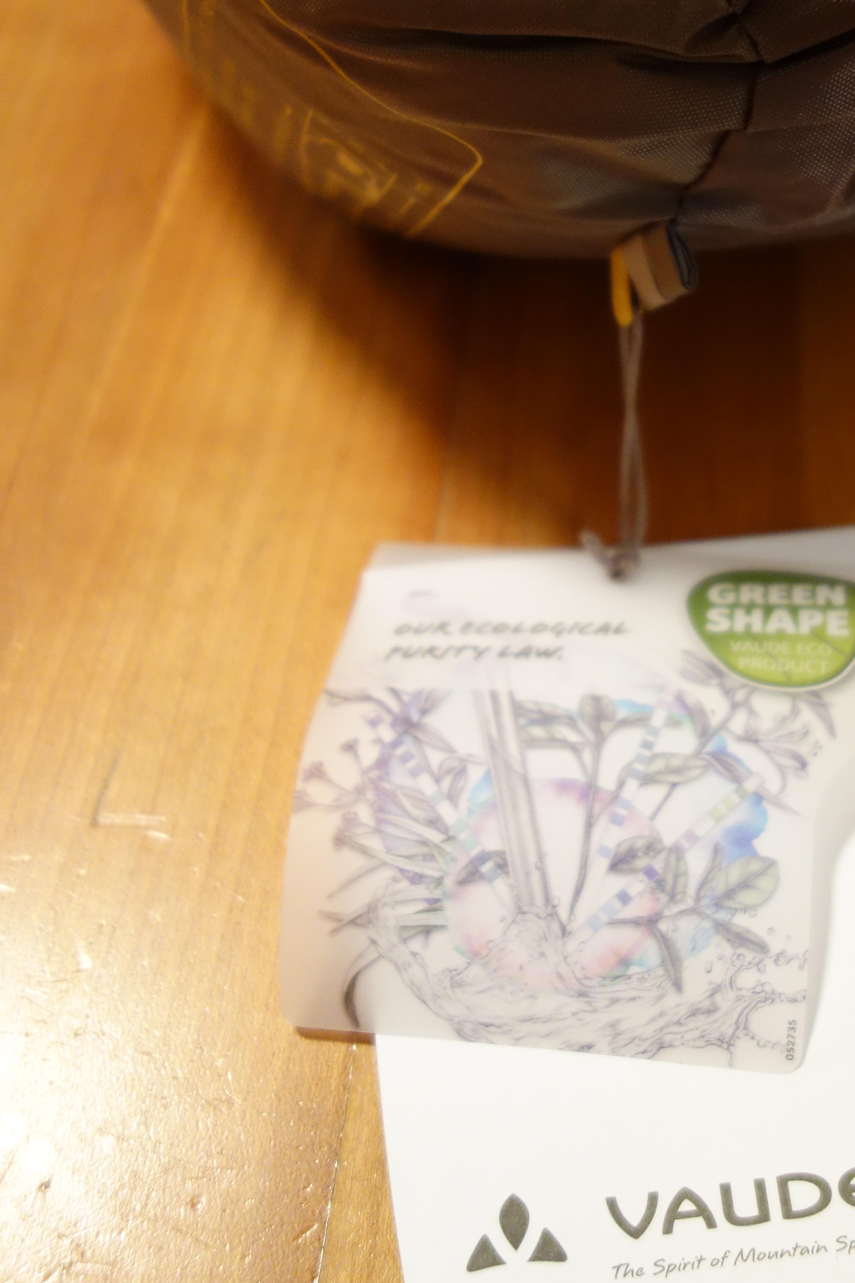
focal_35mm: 44
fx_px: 1568
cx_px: 631
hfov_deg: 30.1
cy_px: 450
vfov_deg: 44.0
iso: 500
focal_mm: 10.4
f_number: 1.8
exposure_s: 1/30
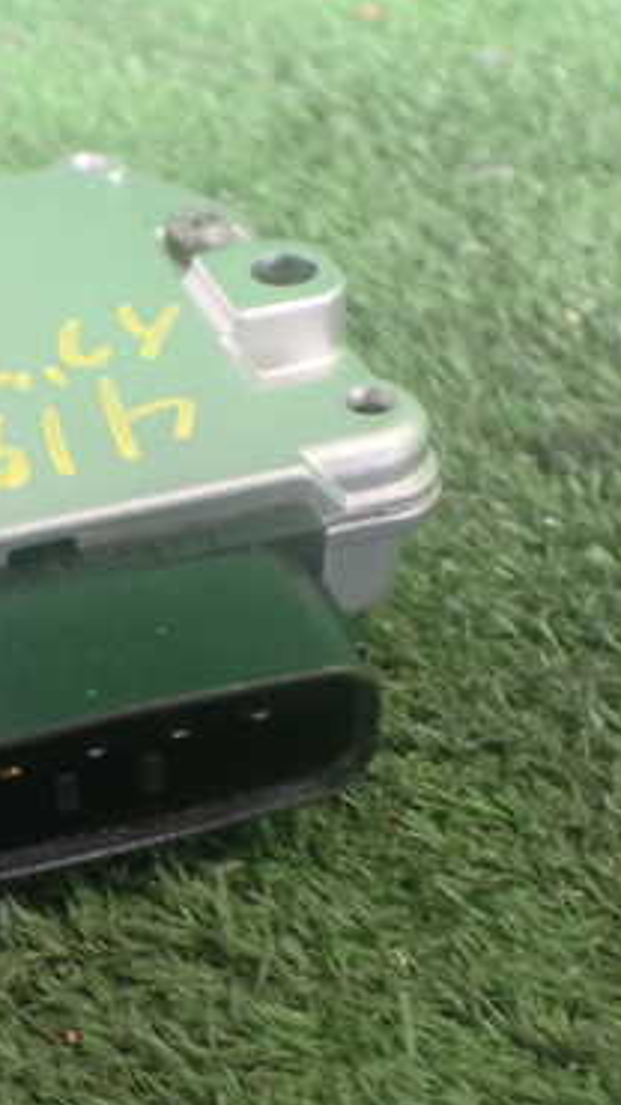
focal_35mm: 53
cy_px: 573
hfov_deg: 22.1
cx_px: 72
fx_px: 1552
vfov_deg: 39.2
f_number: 2.3
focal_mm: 5.4
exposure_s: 1/60
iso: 800
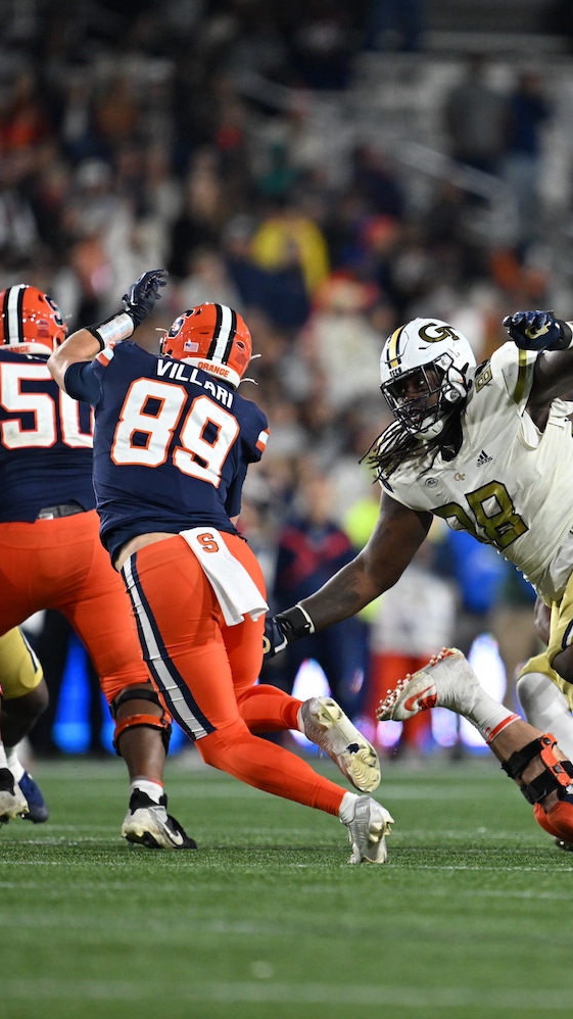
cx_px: 555
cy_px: 510
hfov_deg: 1.9
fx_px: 17026
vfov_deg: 3.4
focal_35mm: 630
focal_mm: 400
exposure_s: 1/1600
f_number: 2.8
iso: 2000
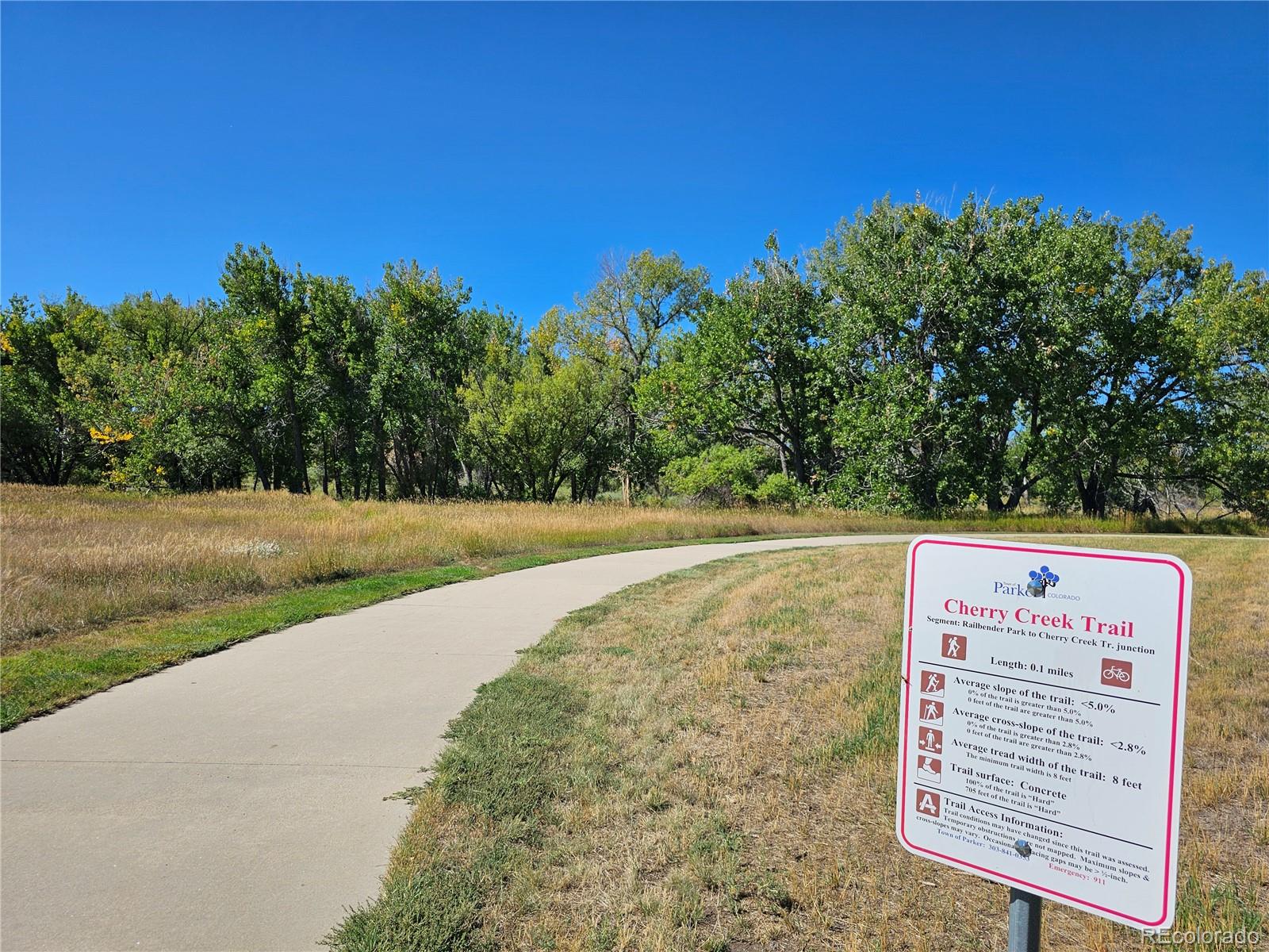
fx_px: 843
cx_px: 634
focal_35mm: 23
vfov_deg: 58.9
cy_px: 476
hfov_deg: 73.9
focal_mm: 6.3
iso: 10
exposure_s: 1/1468
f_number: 1.7
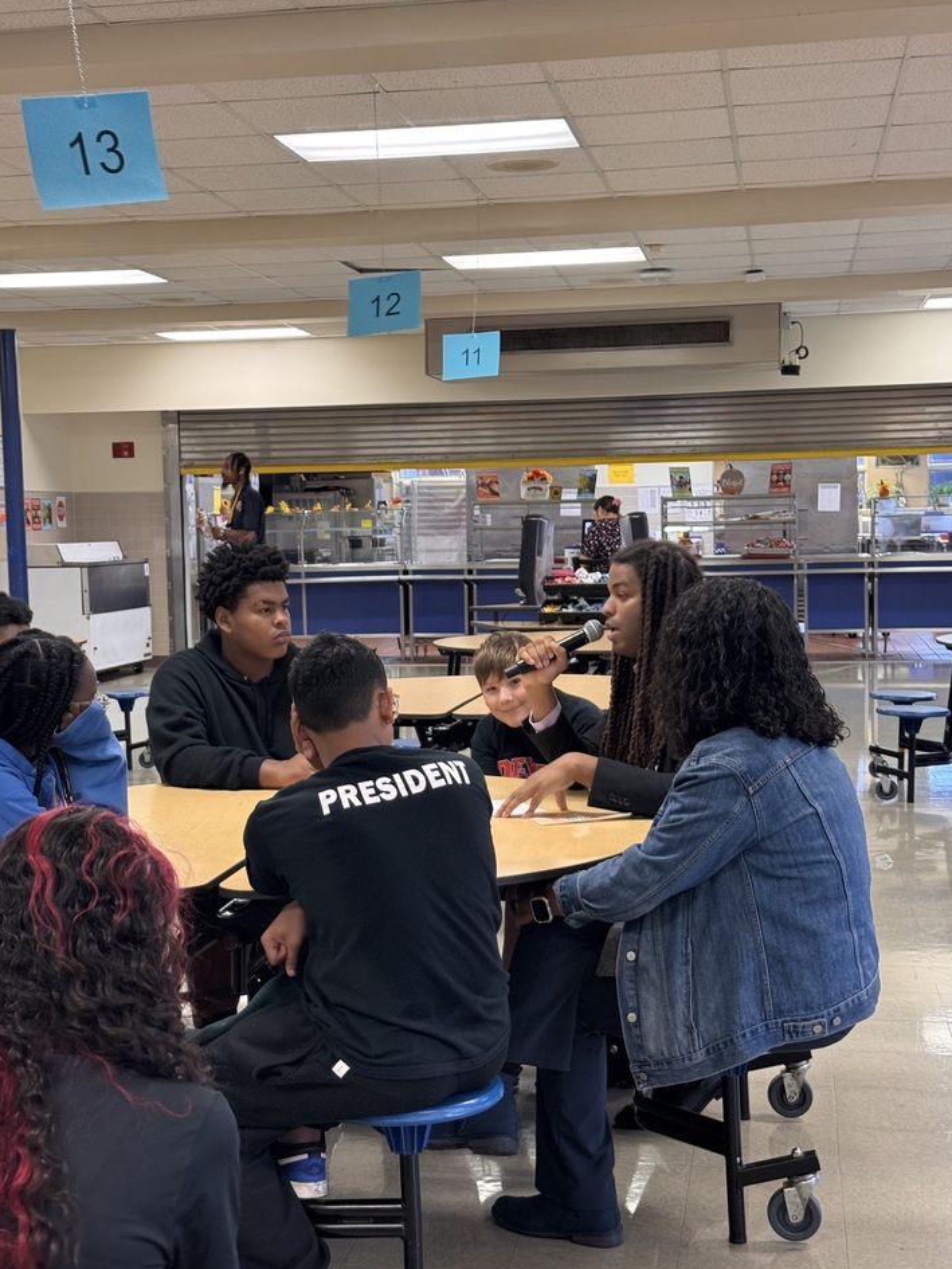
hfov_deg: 28.0
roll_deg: +1.7
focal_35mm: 52
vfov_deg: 36.8
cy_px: 682
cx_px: 454
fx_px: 1906
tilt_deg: -4.7
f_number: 1.78
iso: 200
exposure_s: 1/60
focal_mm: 6.76
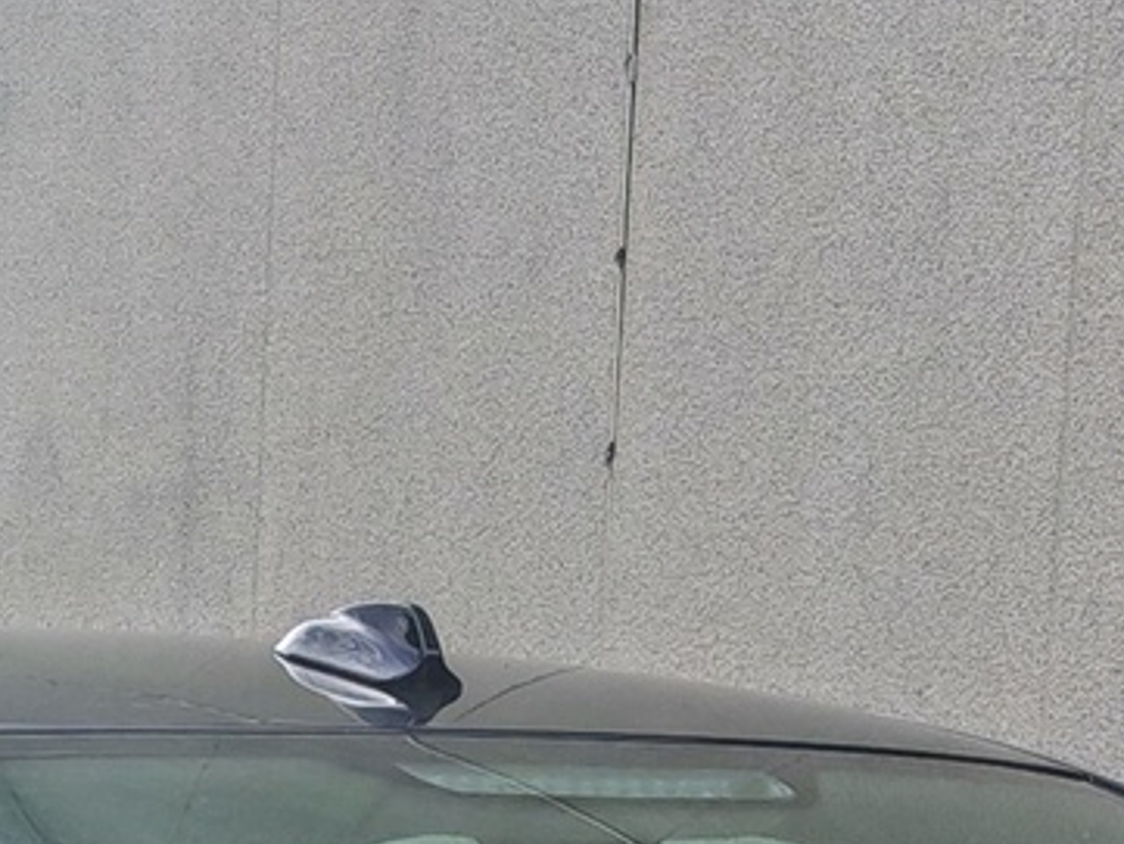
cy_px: 1853
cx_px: 162
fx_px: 5327
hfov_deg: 12.0
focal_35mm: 164
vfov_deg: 8.5
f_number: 2
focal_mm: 6.83
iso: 50
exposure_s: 1/1400
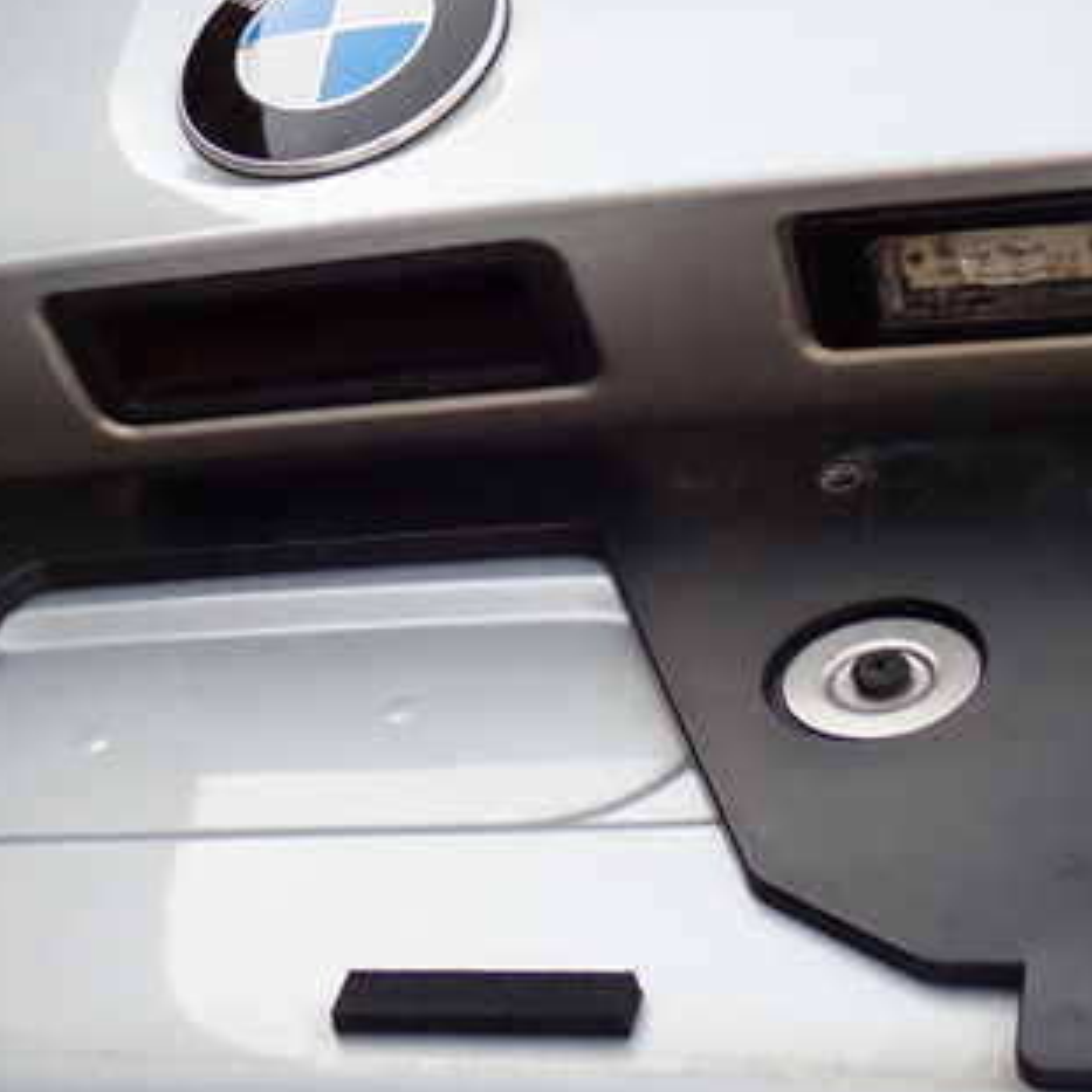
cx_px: 414
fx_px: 2498
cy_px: 407
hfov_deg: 24.6
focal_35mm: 70
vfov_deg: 24.6
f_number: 4
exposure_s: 1/200
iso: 100
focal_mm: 7.31
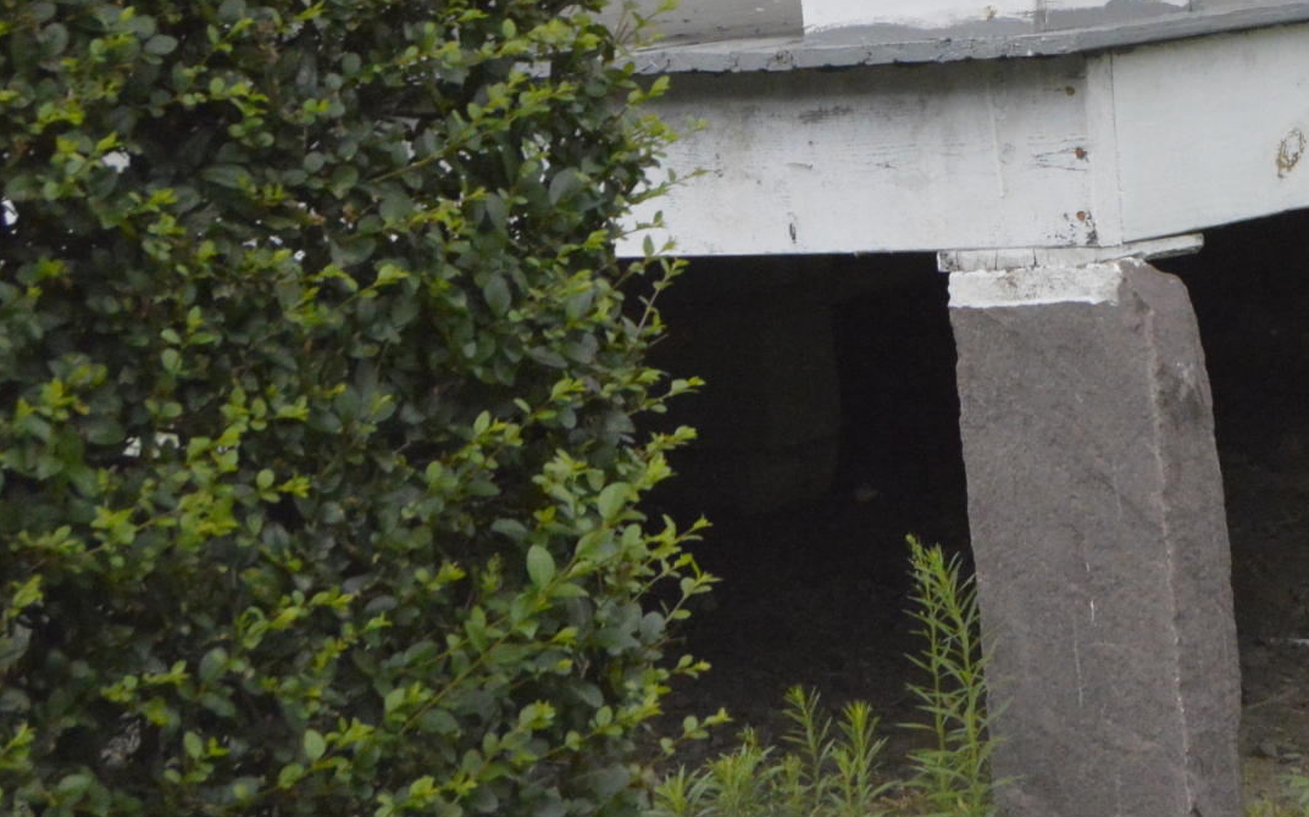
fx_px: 4723
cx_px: 1236
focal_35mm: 132
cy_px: 206
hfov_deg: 15.6
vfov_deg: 9.9
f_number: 6.3
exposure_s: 1/4000
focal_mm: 31
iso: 3200
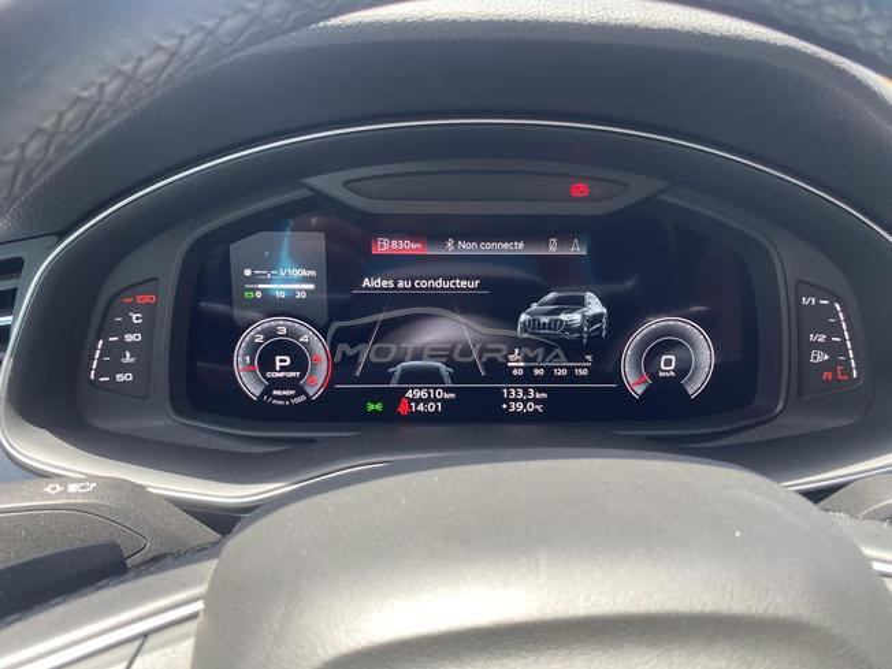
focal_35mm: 26
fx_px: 670
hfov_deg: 67.3
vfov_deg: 53.1
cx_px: 446
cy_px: 334
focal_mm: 4.25
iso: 40
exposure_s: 1/122
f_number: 1.8
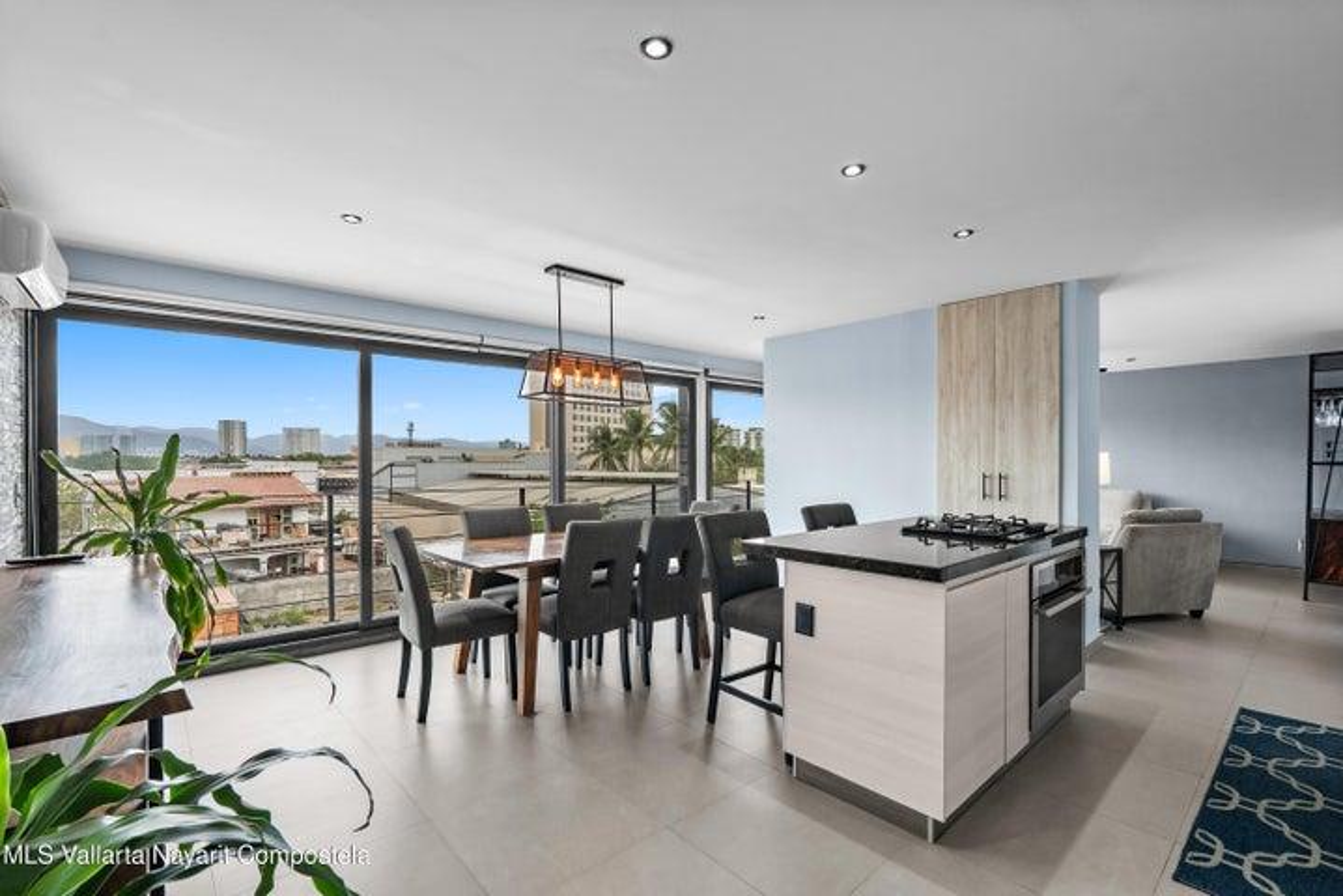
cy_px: 448
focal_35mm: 16
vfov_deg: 73.8
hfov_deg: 96.7
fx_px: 597
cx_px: 672
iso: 1250
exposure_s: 1/25
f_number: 8
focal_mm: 16
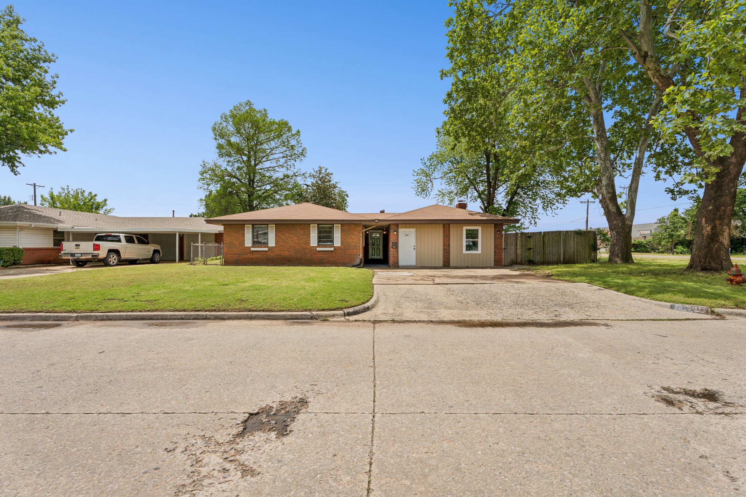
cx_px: 373
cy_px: 248
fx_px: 332
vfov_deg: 73.7
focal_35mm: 16
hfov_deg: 96.7
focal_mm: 16
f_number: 9
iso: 200
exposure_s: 1/640
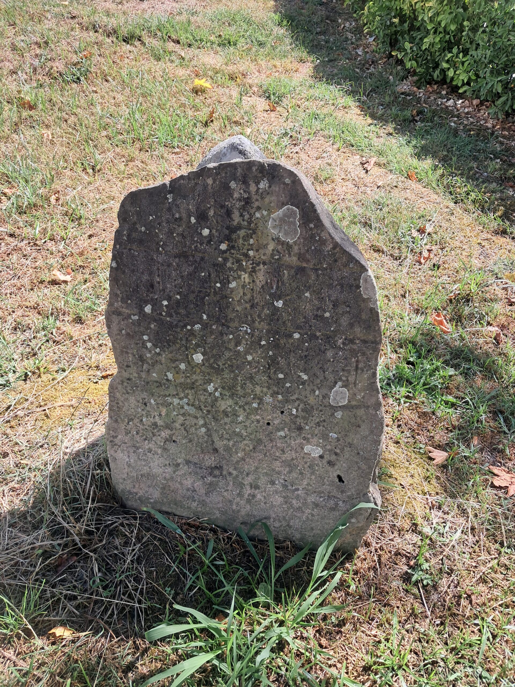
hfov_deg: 51.4
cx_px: 258
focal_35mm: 27
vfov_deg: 65.3
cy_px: 344
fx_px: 536
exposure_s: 1/168
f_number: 1.8
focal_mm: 4
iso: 50
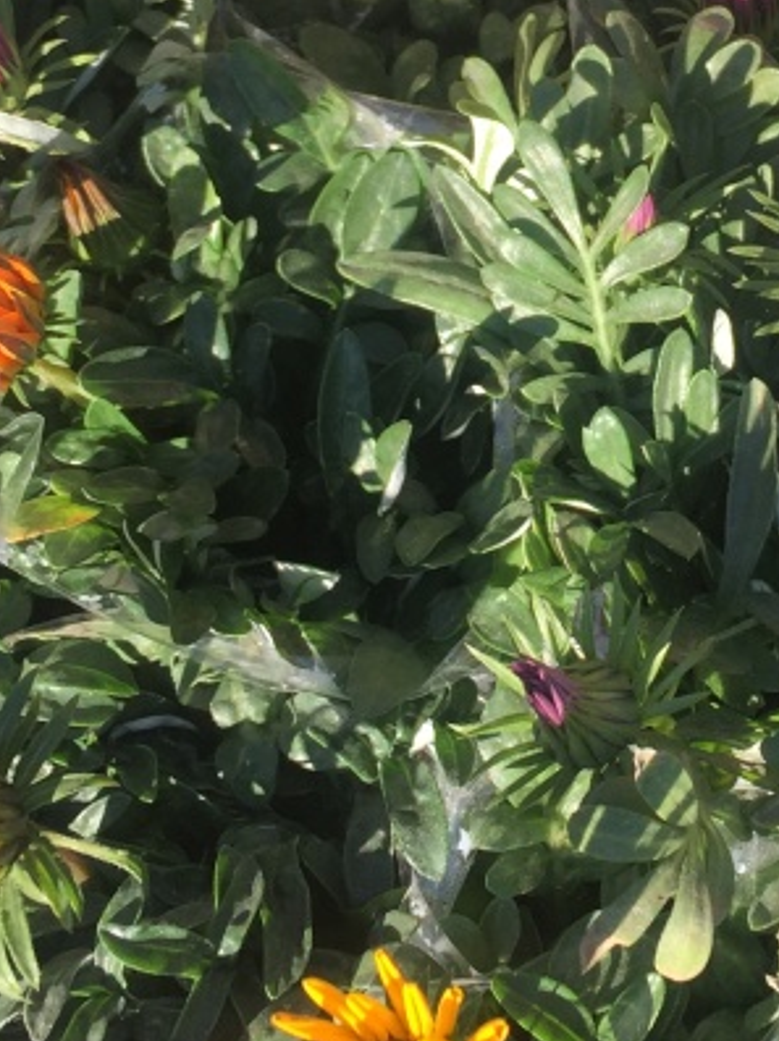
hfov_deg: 18.6
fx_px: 2344
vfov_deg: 24.7
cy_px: 216
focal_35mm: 78
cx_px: 653
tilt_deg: -60.0
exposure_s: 1/608
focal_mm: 4.15
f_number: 2.2
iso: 32
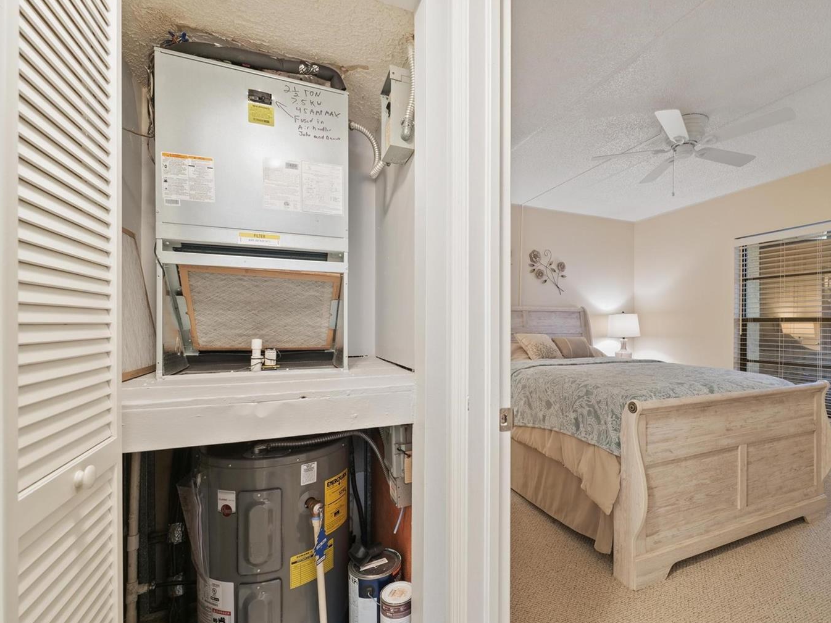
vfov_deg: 78.1
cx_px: 478
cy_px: 318
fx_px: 384
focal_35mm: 16
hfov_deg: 93.8
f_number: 8
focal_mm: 14
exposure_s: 1
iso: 400
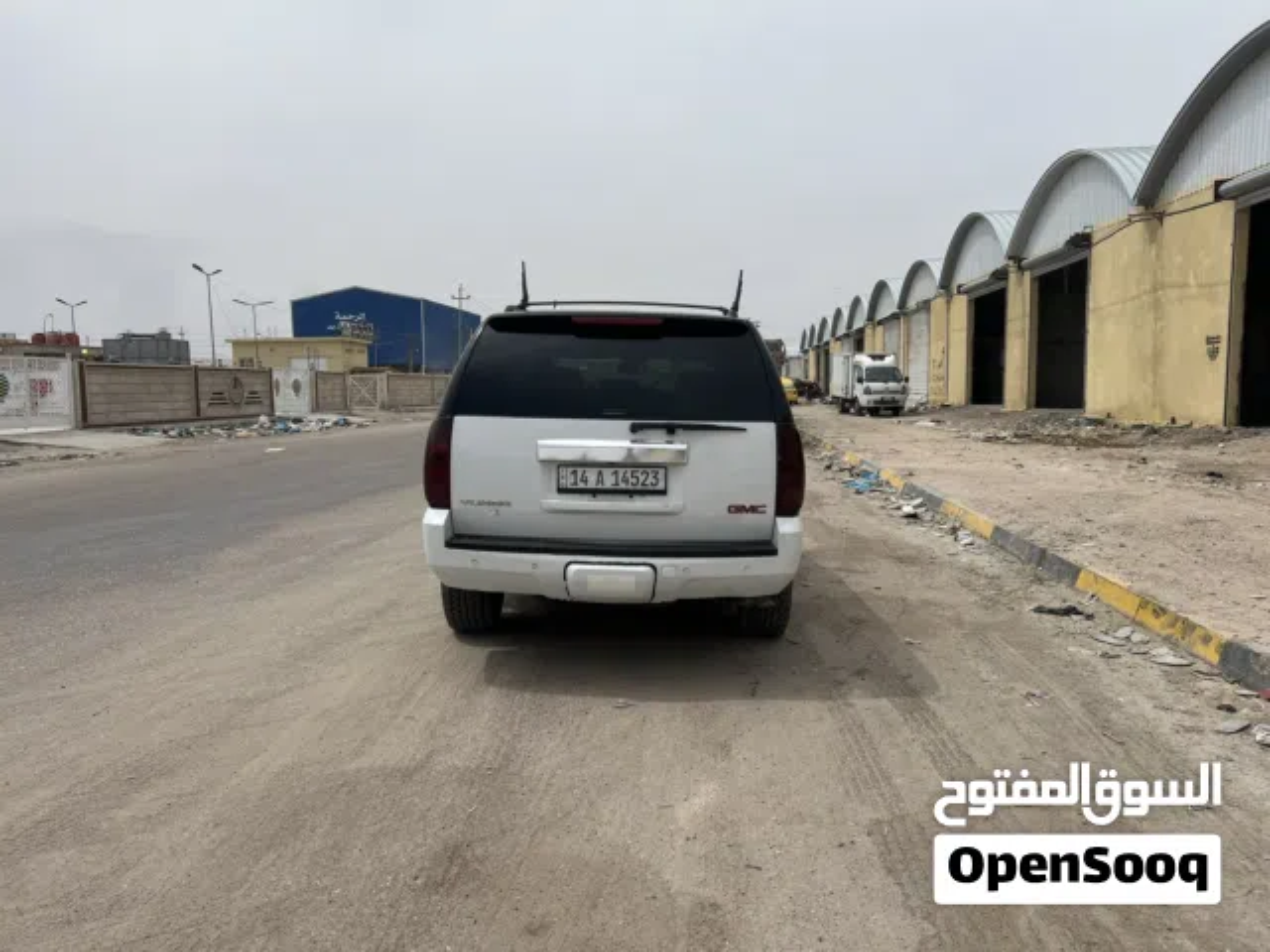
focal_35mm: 26
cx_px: 635
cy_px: 476
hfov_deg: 67.3
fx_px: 954
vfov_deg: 53.1
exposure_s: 1/8000
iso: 50
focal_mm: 5.7
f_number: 1.5
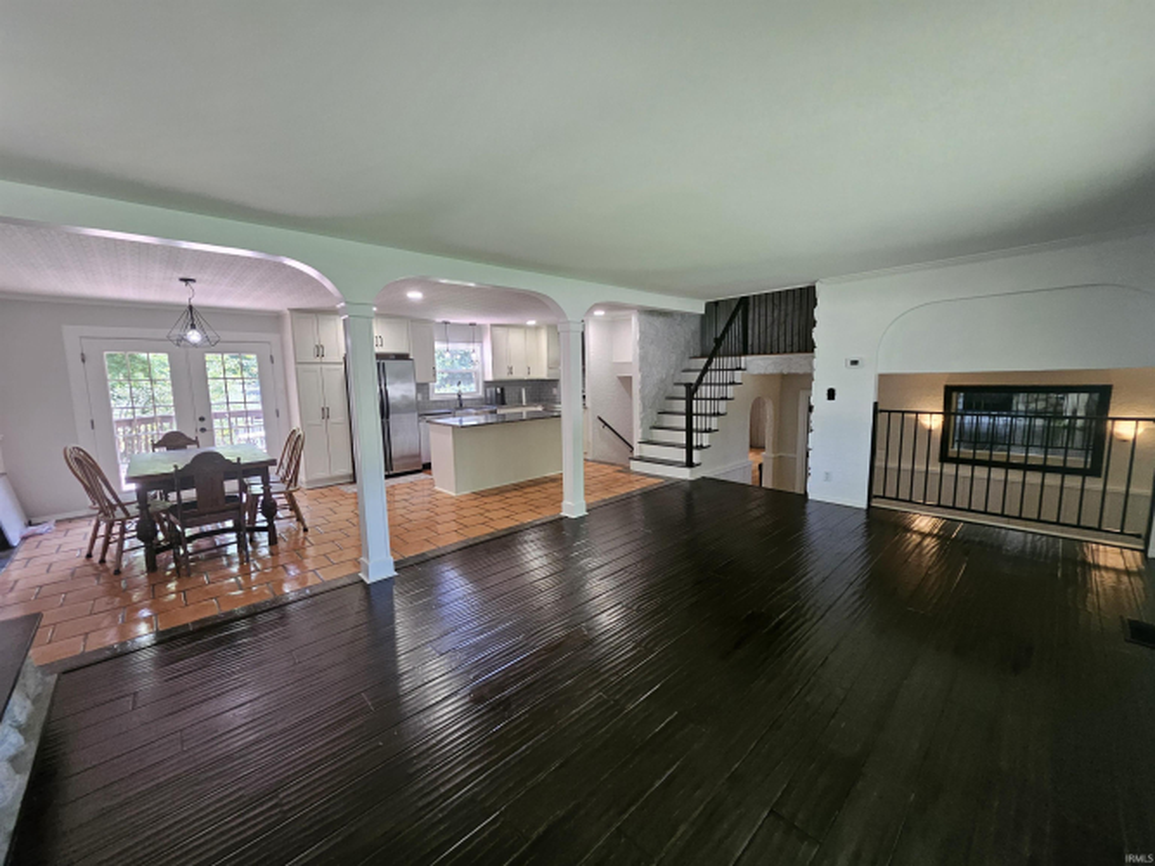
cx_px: 578
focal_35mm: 13
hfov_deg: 106.2
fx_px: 434
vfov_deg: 89.9
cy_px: 433
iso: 200
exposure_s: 1/60
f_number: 2.2
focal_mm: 1.74
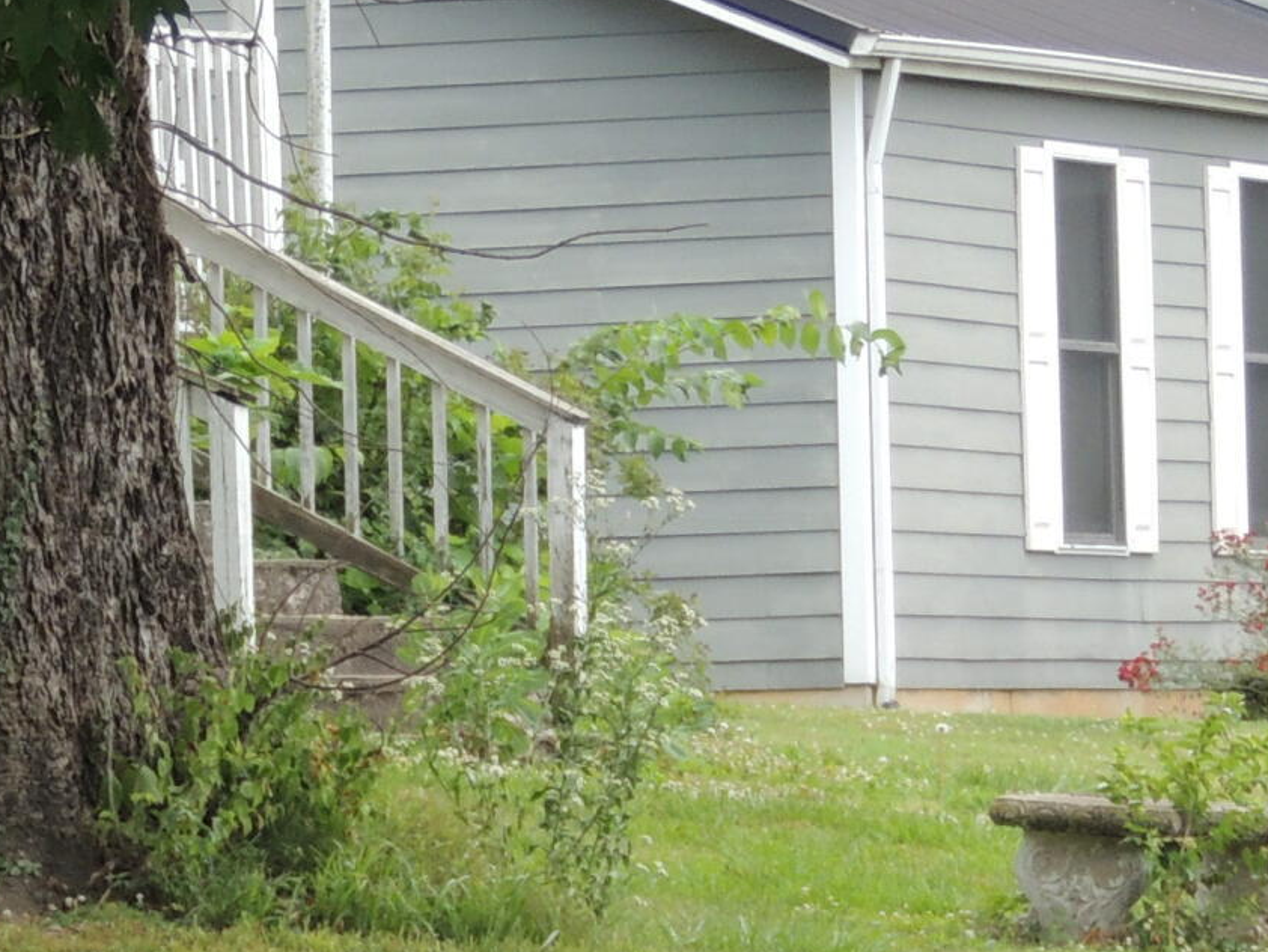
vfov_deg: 4.0
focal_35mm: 374
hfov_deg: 5.3
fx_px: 13704
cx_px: 265
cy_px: 1520
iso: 100
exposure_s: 1/250
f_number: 4.2
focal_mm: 18.7
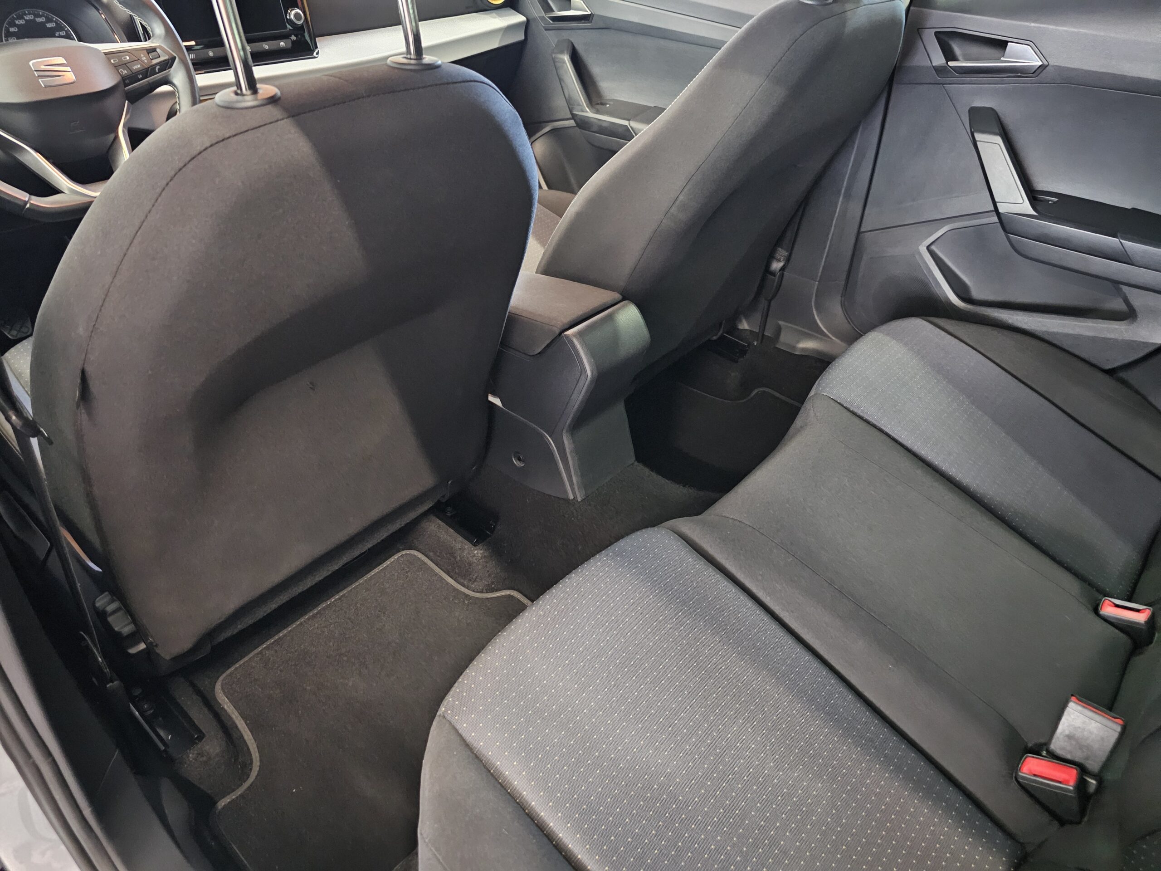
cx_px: 580
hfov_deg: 73.9
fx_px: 771
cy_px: 436
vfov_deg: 58.9
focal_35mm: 23
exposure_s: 1/15
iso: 2000
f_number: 1.7
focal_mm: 6.3
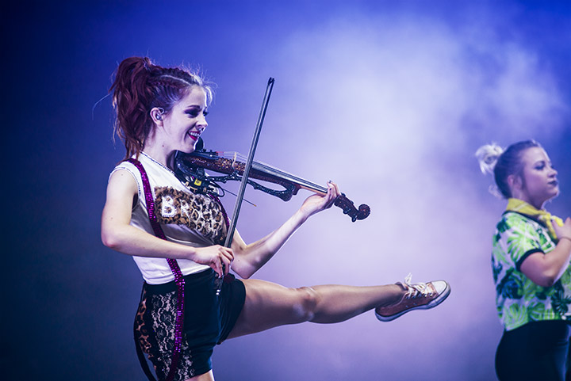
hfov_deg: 10.3
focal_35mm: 200
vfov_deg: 6.9
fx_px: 3174
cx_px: 286
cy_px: 190
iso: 1600
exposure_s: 1/800
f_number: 2.8
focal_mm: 200
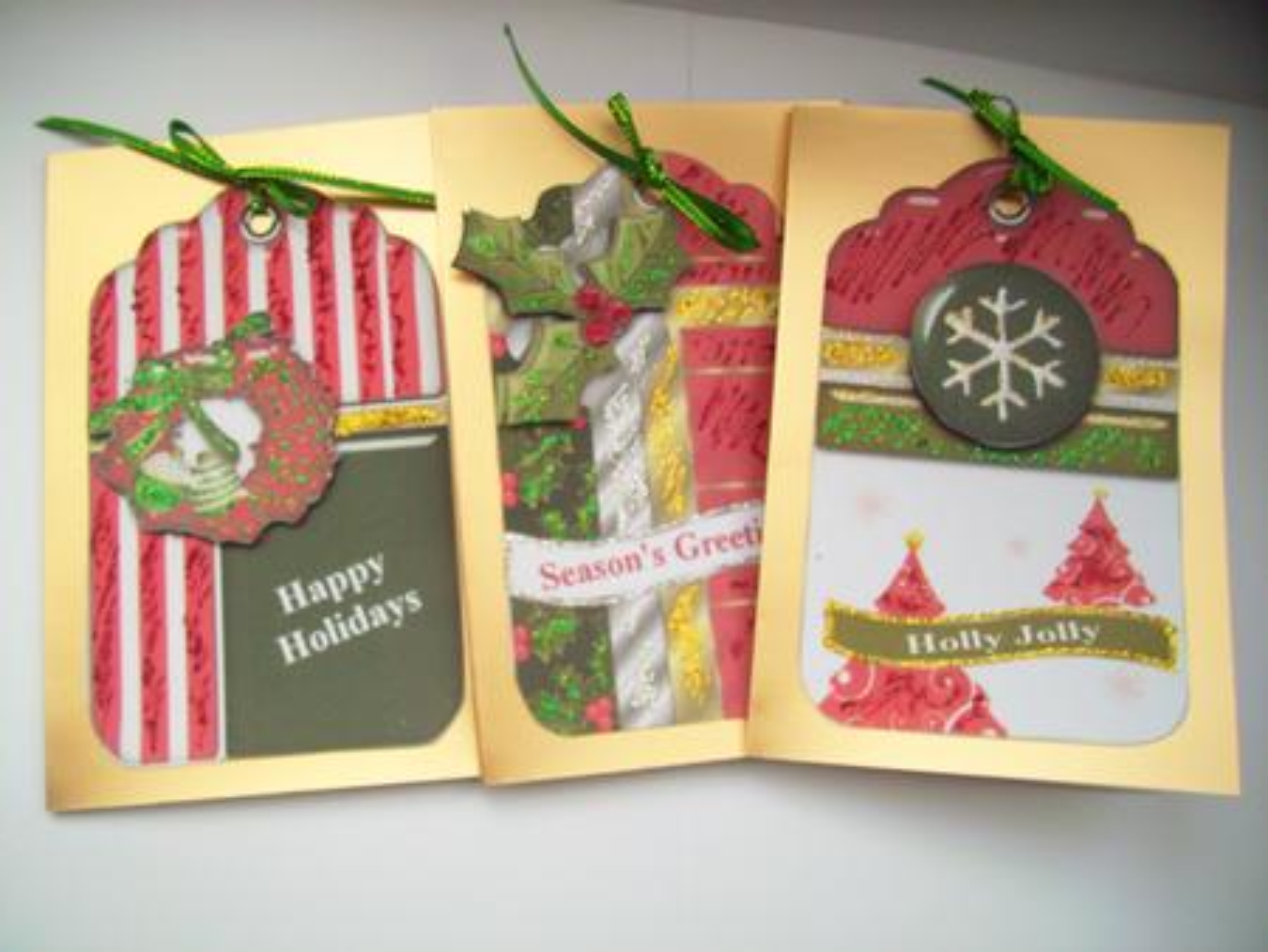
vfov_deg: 44.2
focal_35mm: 32
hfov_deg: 56.8
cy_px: 476
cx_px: 634
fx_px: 1173
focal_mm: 5.7
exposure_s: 1/25
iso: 100
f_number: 2.9
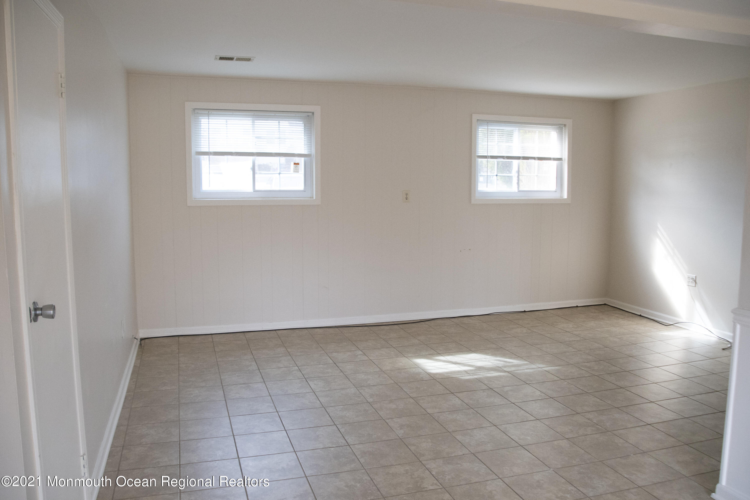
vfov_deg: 47.9
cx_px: 375
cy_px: 250
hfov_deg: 67.4
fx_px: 562
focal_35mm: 27
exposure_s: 1/320
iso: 1600
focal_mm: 18
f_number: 5
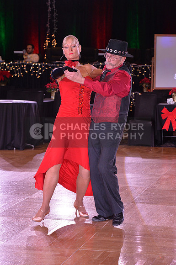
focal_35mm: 125
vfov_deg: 16.4
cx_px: 88
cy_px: 132
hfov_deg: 10.9
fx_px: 919
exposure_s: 1/250
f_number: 6.3
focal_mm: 125
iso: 2000
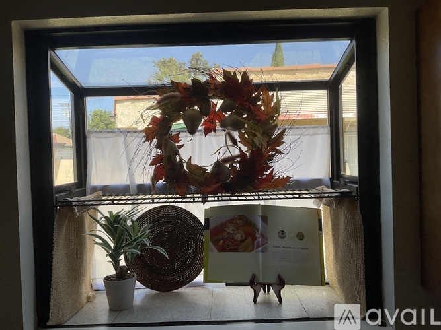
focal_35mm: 29
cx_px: 220
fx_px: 369
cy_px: 165
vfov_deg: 48.2
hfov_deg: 61.7
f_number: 1.8
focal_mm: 3
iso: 16
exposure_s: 1/365
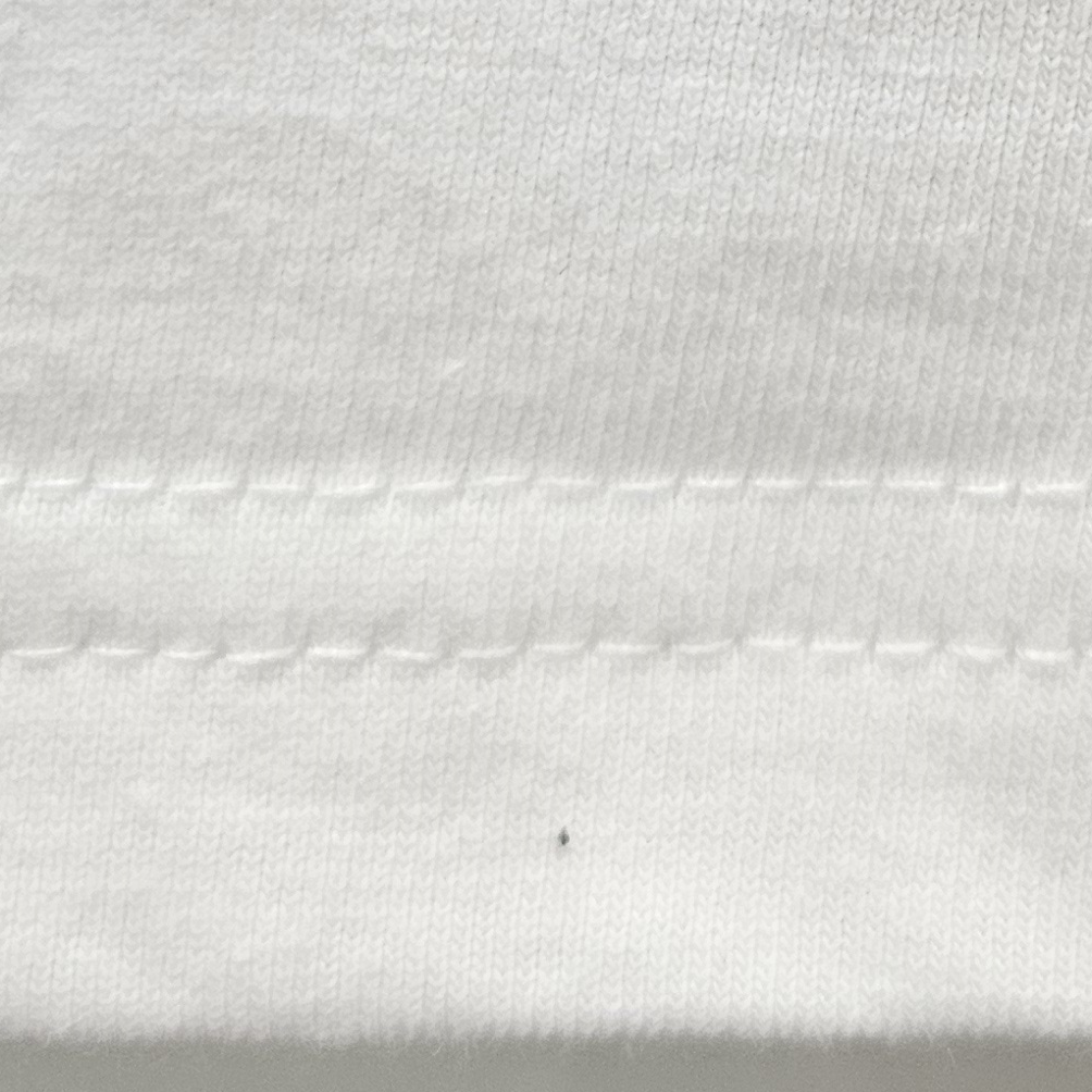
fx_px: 2891
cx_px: 1094
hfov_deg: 20.7
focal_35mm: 81
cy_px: -313
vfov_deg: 19.7
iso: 200
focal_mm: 5.4
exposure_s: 1/120
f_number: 1.8
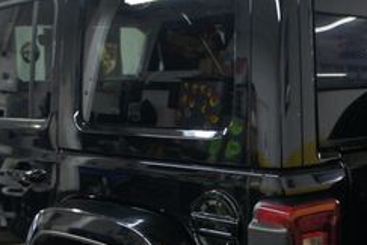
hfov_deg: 28.2
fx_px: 724
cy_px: 224
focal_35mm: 71
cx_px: 249
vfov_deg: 18.8
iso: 400
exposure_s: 1/30
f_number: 3.5
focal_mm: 18
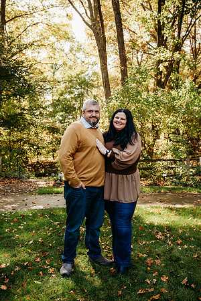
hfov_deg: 36.9
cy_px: 150
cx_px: 100
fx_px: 301
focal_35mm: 36
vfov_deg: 53.1
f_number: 4.5
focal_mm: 36
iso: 400
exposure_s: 1/250
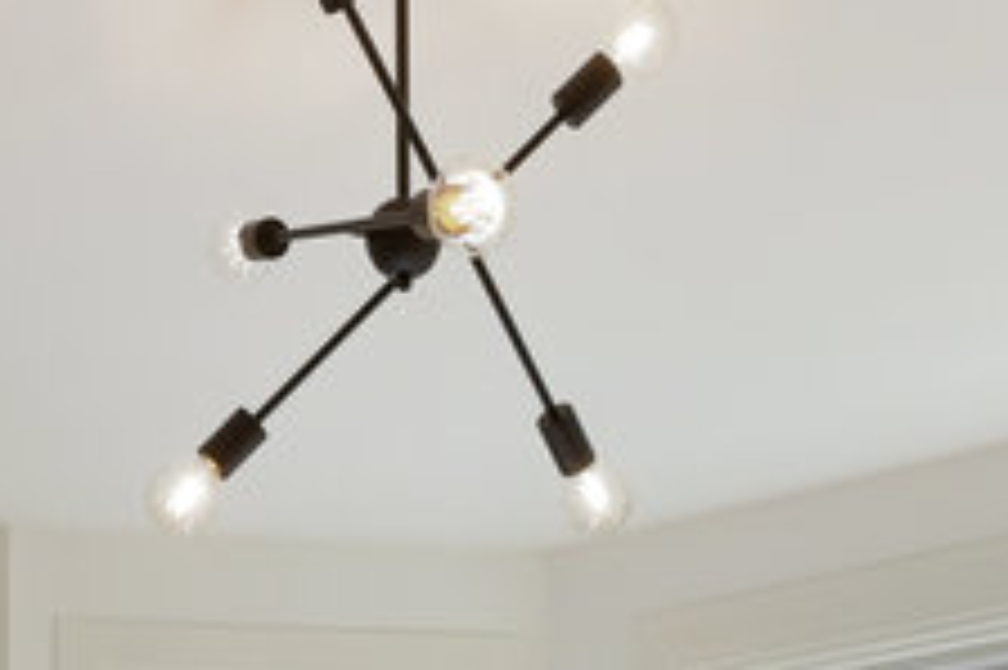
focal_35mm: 78
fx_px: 2173
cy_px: 1322
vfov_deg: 14.6
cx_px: 410
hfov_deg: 26.1
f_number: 11
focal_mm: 14.5
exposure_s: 1/160
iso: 400
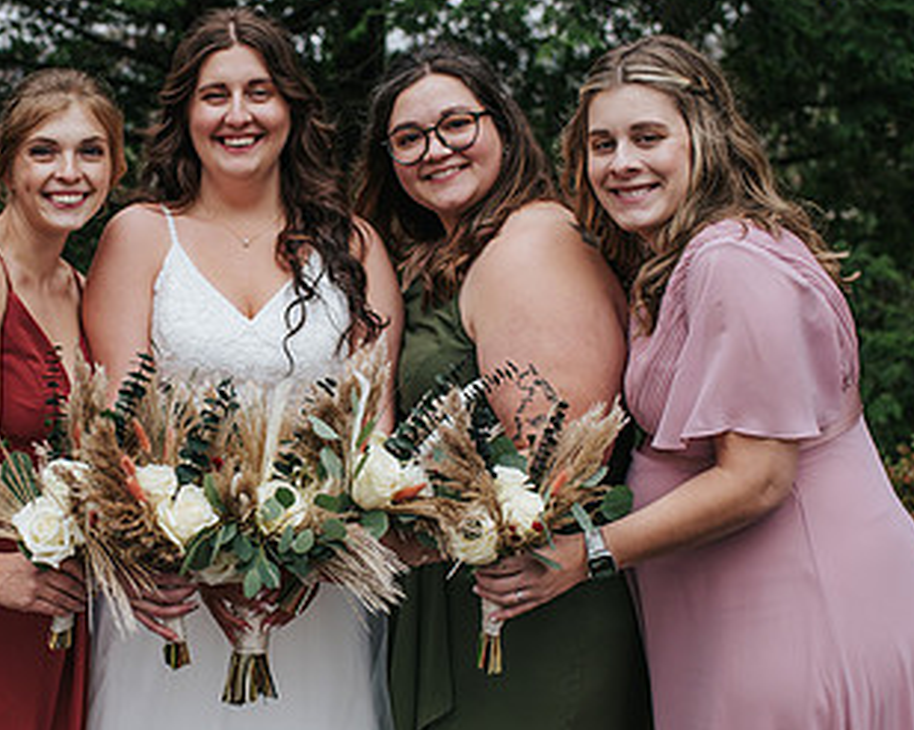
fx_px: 1758
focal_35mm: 65
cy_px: 411
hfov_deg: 28.6
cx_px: 207
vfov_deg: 23.5
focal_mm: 35
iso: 800
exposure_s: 1/400
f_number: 3.2
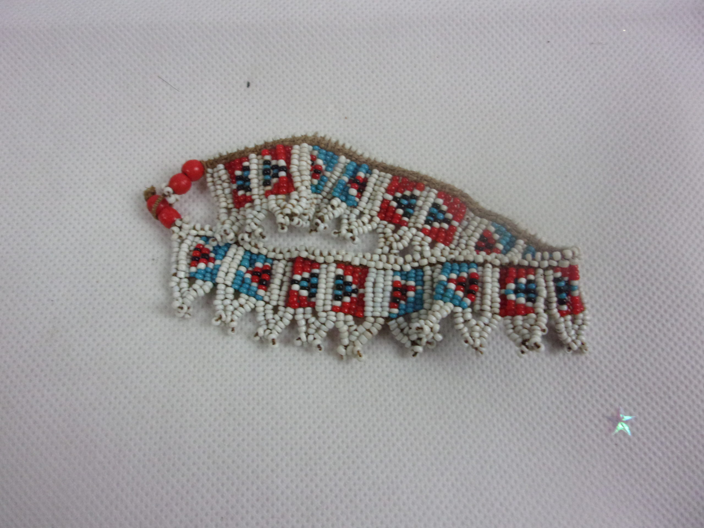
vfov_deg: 49.7
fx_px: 569
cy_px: 264
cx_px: 352
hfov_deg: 63.4
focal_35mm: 28
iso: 480
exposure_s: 1/125
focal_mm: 5.1
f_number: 3.9
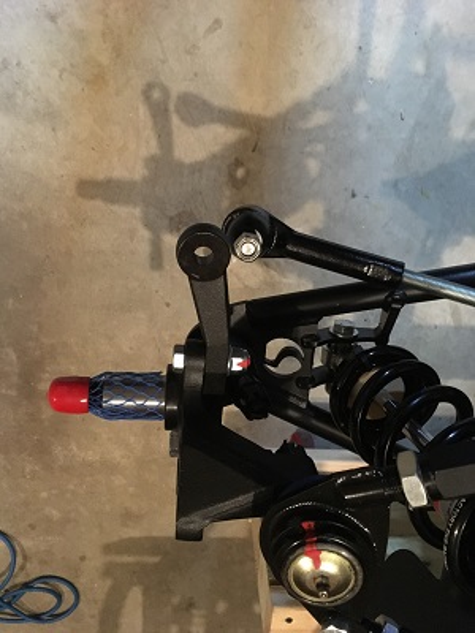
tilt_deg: -70.2
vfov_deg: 61.7
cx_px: 238
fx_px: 531
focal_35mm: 29
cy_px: 316
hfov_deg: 48.2
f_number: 2.2
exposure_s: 1/15
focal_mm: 4.15
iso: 500
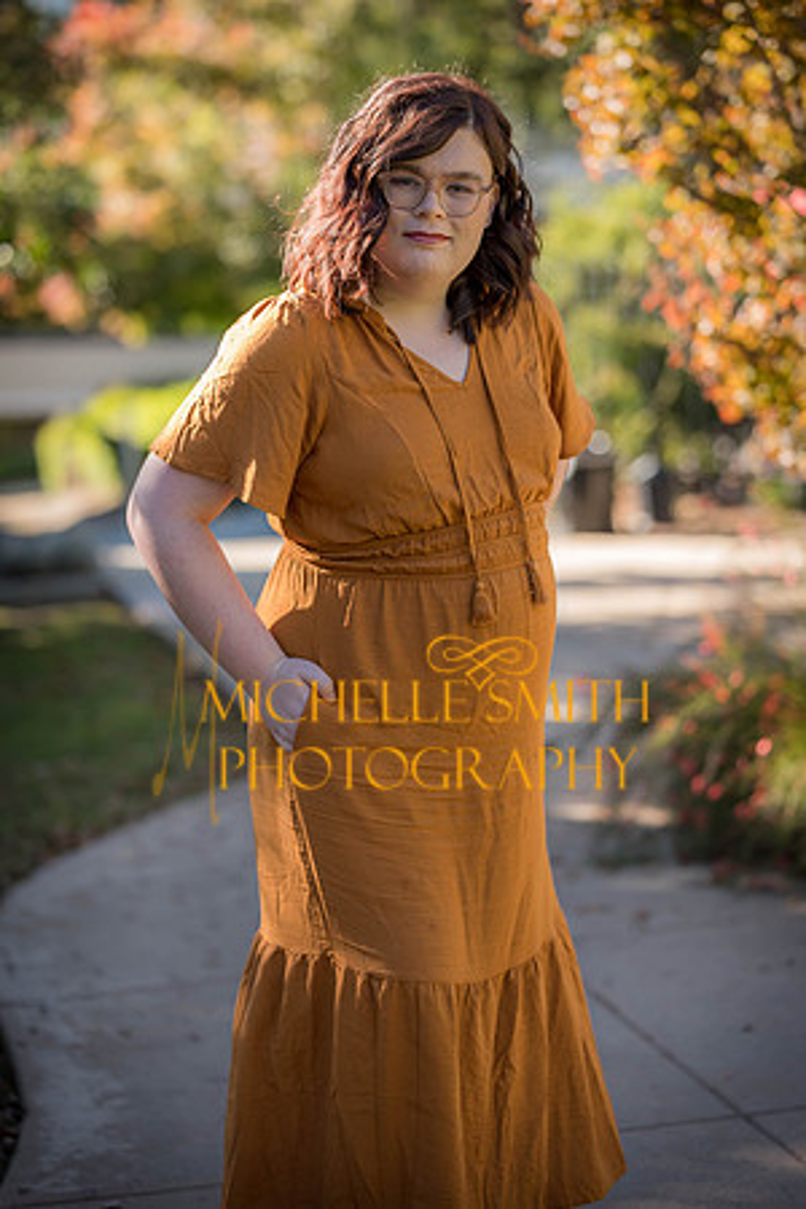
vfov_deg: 23.9
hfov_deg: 16.1
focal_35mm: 85
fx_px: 2854
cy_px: 604
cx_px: 403
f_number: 2.2
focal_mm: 85
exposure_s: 1/500
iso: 100
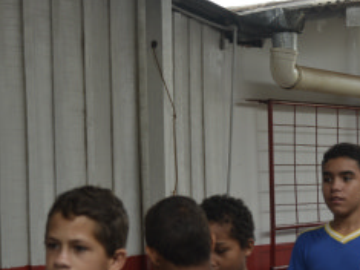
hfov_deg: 14.6
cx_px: 273
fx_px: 1403
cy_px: 188
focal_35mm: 135
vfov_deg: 11.0
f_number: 5.6
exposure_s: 1/125
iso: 100
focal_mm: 44
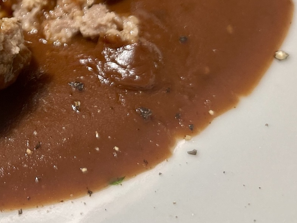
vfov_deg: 21.2
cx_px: -32
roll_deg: +8.6
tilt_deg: -43.0
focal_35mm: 66
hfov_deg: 26.9
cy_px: -16
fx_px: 566
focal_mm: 5.7
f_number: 1.5
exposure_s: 1/119
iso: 80
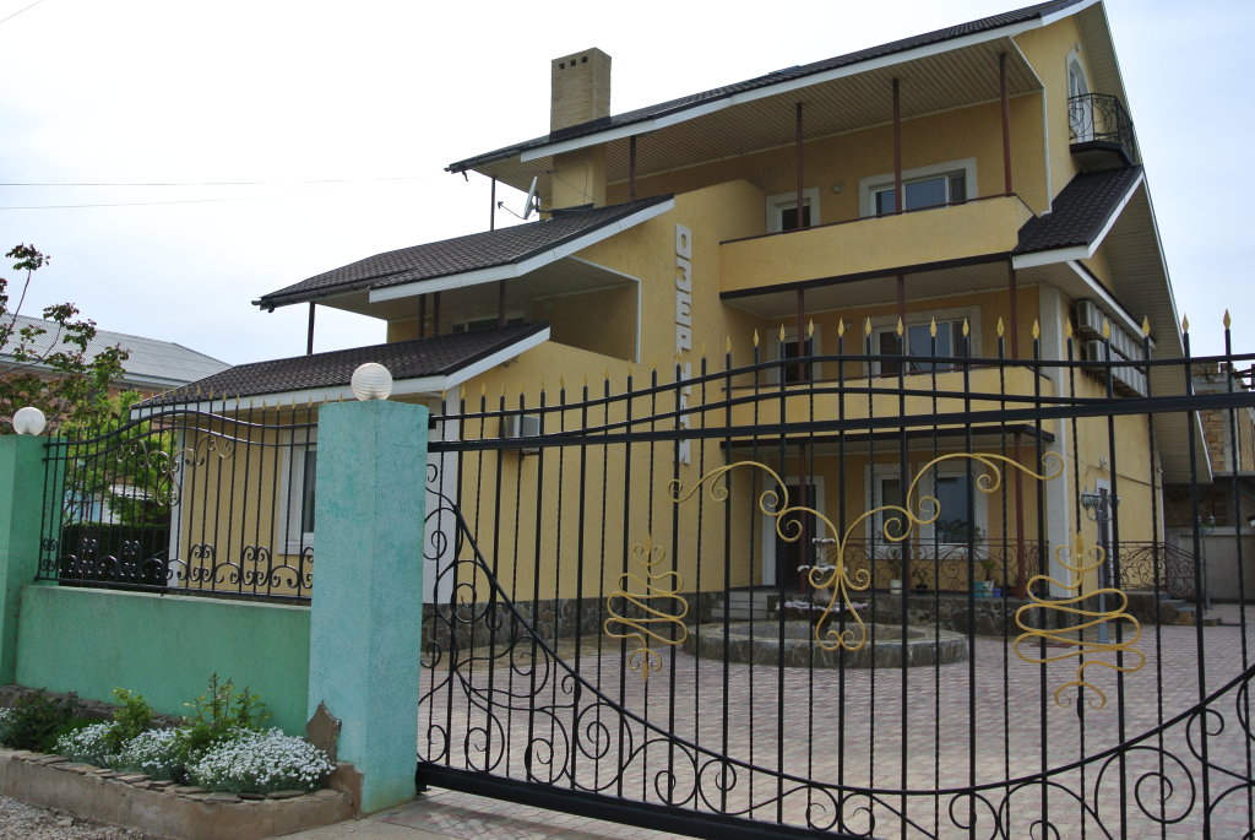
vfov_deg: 42.4
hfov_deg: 60.2
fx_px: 1082
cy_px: 420
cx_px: 628
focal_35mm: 31
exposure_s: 1/640
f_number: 4.5
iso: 100
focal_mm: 11.8
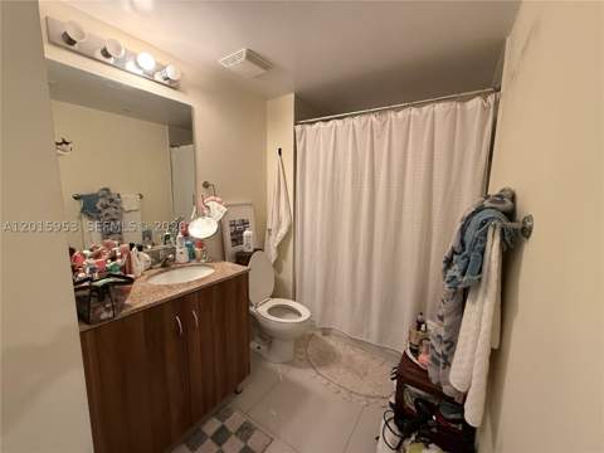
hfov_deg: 102.1
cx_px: 302
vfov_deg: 85.7
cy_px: 226
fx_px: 244
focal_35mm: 14
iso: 500
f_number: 2.2
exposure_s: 1/60
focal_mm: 2.22
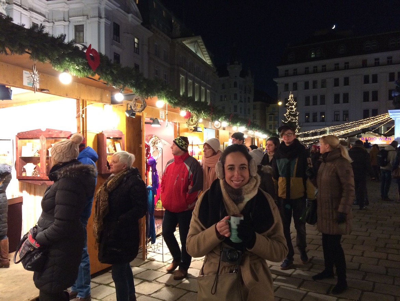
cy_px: 150
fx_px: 335
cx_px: 200
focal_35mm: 29
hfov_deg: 61.6
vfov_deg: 48.2
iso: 250
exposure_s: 1/25
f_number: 2.2
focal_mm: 4.15
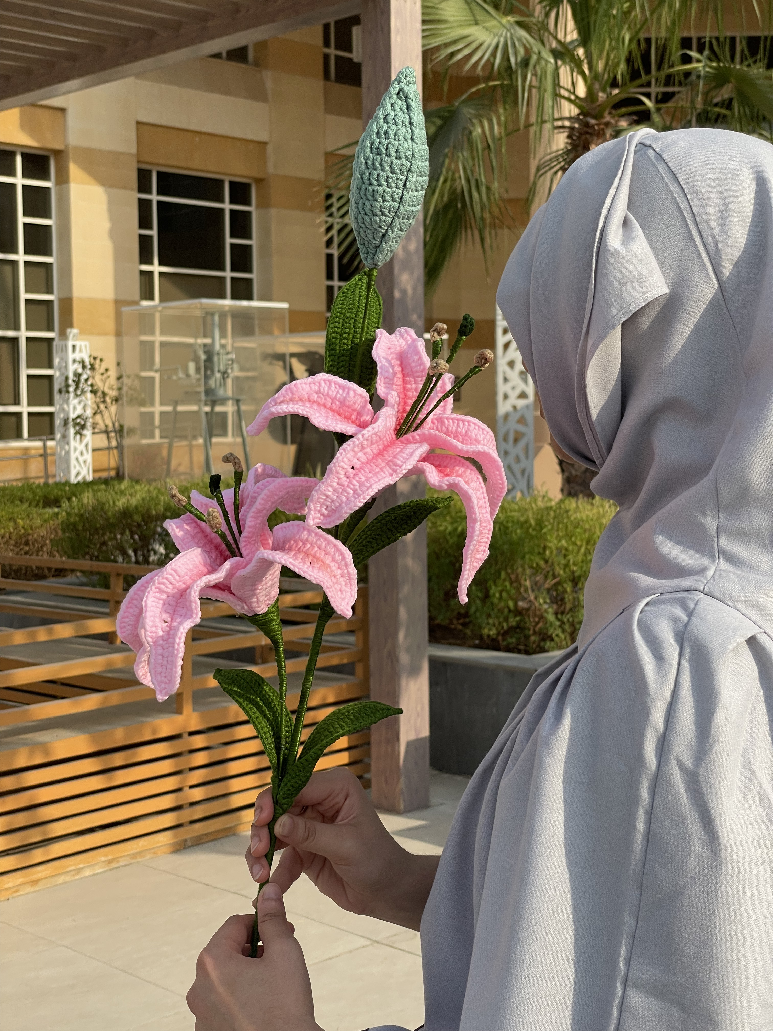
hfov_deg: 28.0
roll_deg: +1.0
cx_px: 386
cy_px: 516
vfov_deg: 36.8
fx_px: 1548
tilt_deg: -3.2
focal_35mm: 52
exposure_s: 1/1776
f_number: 2
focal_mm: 6
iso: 25
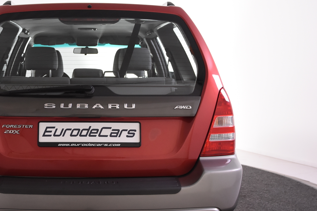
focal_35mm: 54
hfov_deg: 36.2
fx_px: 475
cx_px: 88
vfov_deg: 25.0
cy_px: 117
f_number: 4.5
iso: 1600
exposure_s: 1/80
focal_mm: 24
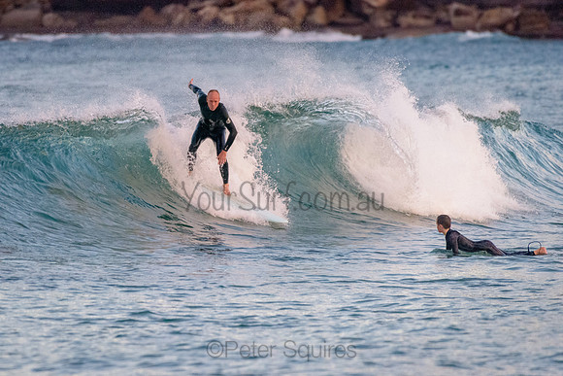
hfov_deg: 3.4
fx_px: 9570
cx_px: 219
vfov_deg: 2.2
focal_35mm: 612
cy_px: 148
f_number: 5.6
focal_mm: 500
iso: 3600
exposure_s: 1/2000
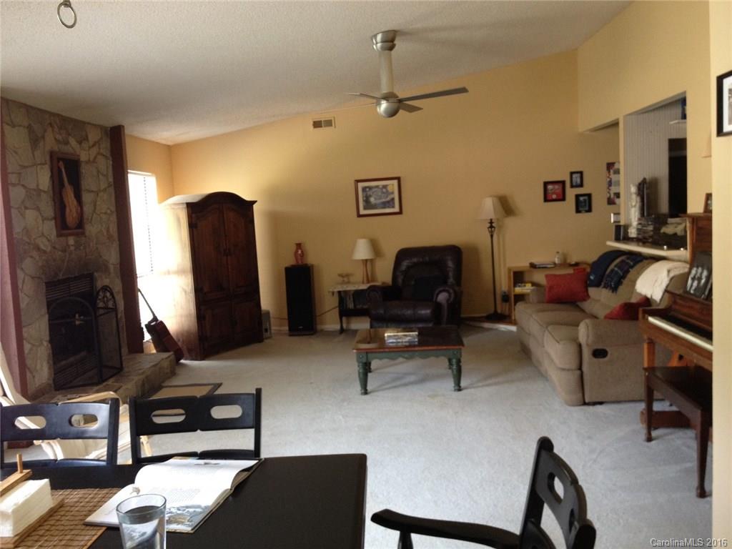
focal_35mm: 35
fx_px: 740
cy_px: 274
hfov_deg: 52.6
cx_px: 366
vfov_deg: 40.7
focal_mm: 4.28
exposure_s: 1/20
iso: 125
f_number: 2.4
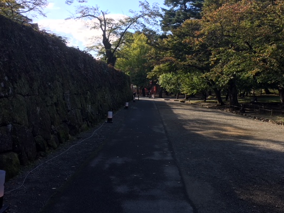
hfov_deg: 52.5
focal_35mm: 35
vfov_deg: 40.7
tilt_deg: -2.2
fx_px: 287
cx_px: 160
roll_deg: -1.1
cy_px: 95
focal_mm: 4.15
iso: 25
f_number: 2.2
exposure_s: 1/381
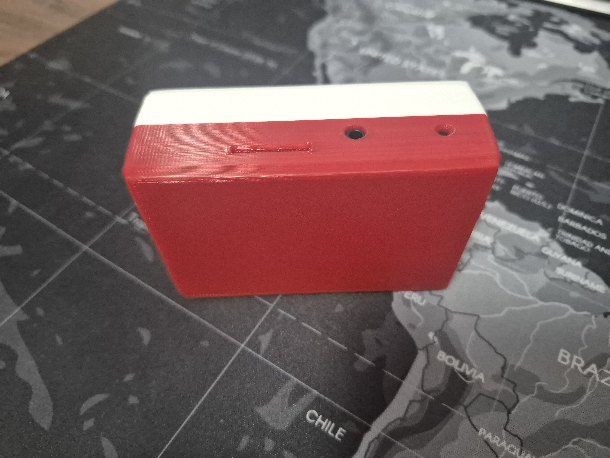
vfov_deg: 58.9
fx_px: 405
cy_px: 229
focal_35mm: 23
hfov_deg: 73.9
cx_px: 305
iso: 800
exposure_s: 1/100
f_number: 1.8
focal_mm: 5.4
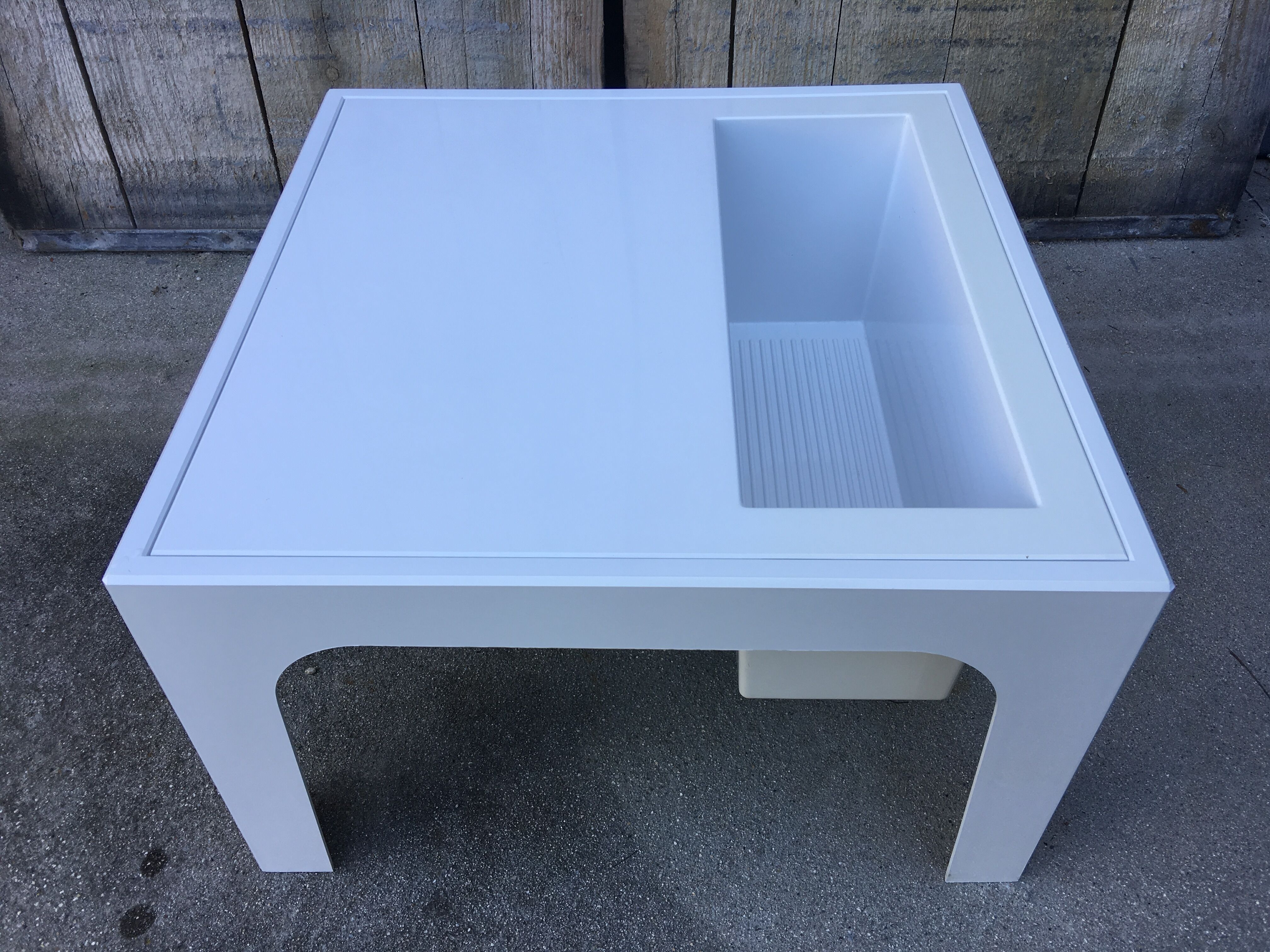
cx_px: 635
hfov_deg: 61.7
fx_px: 1064
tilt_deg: -44.9
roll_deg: +1.5
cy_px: 476
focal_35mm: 29
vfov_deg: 48.2
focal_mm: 4.15
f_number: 2.2
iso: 25
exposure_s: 1/111
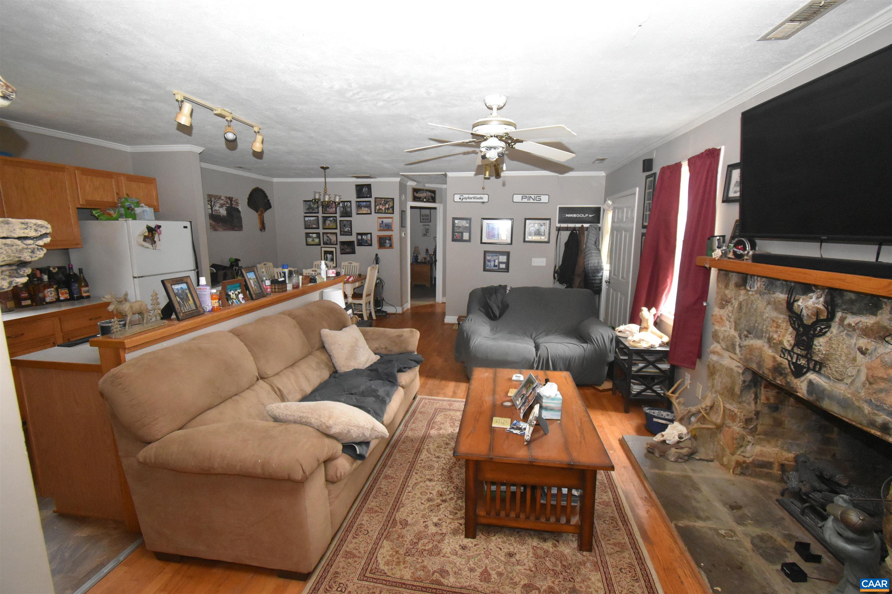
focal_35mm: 15
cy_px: 297
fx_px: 372
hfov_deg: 100.4
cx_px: 446
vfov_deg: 77.3
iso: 3200
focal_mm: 10
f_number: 4.5
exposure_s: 1/60
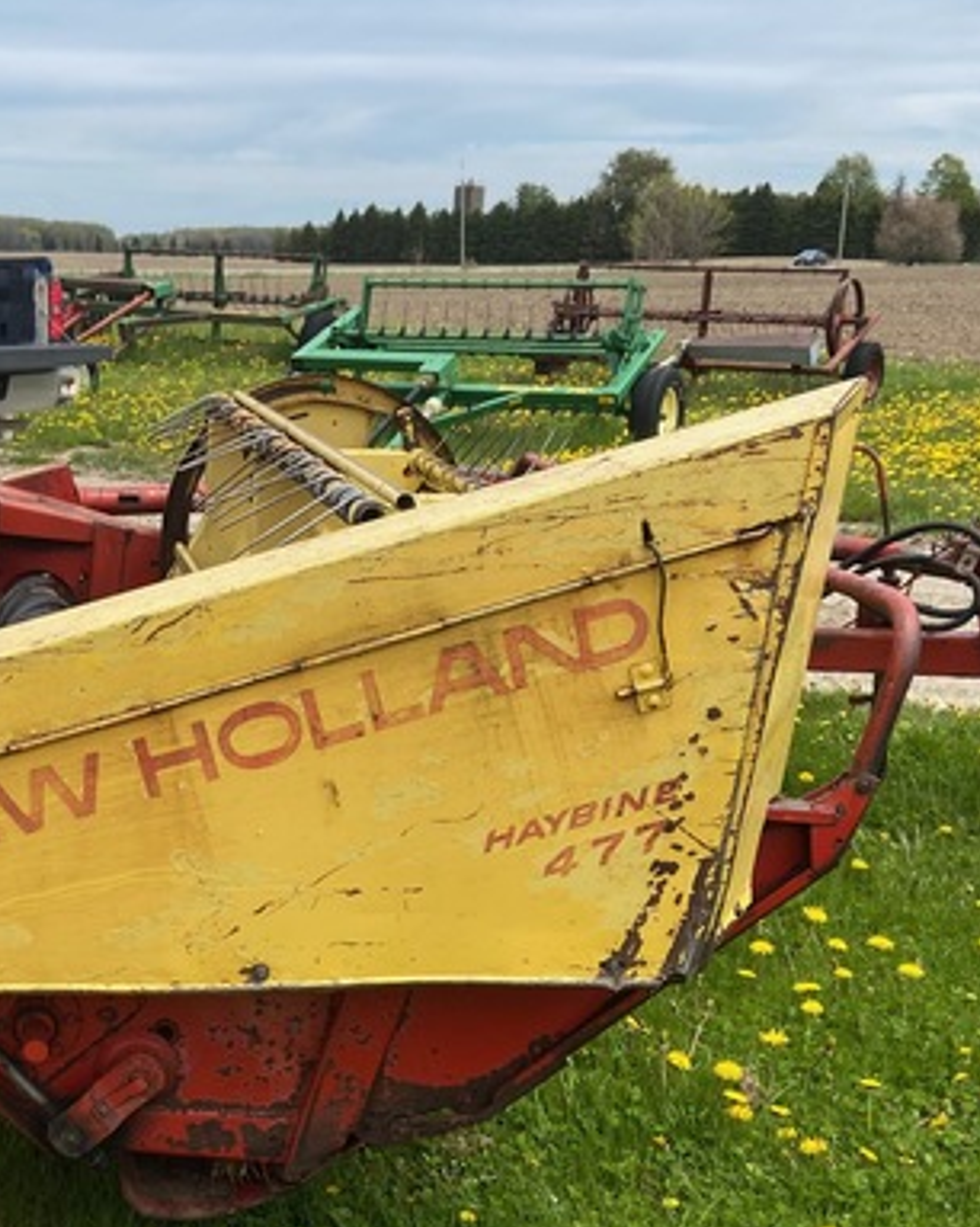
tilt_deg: -17.6
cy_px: 849
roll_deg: -0.6
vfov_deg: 34.9
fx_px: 1923
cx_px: 170
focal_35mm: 53
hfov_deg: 27.9
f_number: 1.8
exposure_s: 1/2105
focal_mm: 4.25
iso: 32
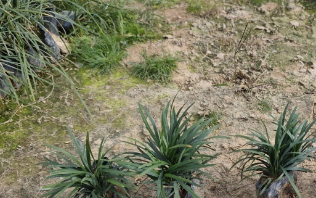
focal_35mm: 38
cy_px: 170
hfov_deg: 49.6
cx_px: 235
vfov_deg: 32.3
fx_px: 327
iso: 50
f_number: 1.6
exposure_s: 1/1380
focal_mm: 6.55
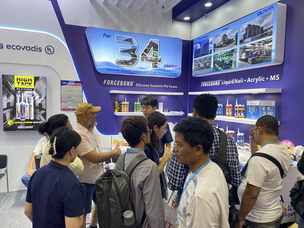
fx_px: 228
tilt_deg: -4.6
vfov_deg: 53.1
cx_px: 152
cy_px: 114
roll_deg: -1.2
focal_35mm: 26
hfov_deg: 67.3
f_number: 1.8
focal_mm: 4.25
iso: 80
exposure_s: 1/100
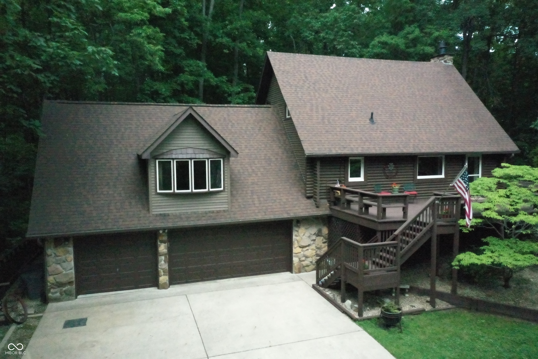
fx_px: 418
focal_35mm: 28
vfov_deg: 46.4
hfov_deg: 65.5
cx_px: 269
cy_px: 180
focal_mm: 10.26
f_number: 5
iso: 12800
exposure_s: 1/8000
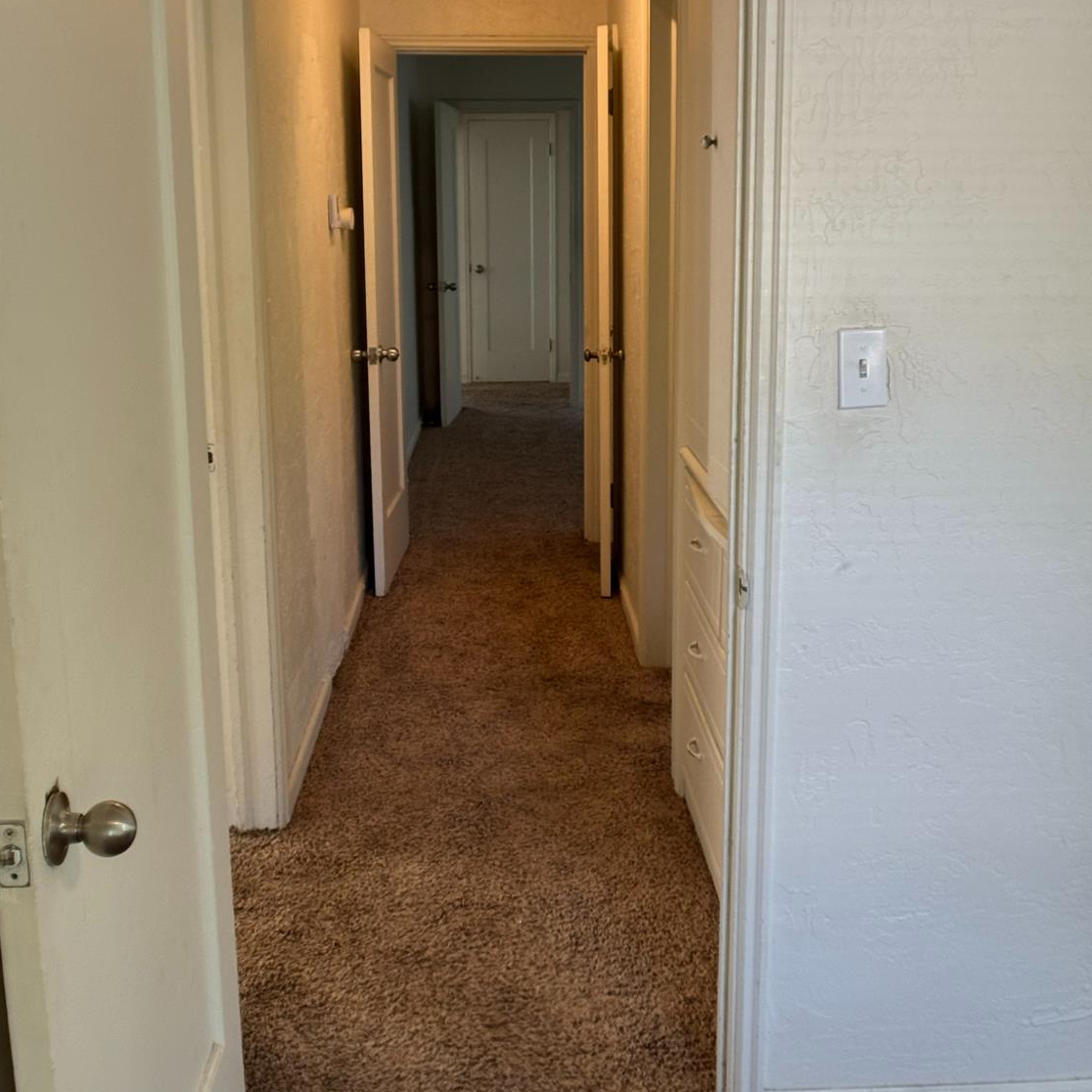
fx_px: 2034
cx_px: 546
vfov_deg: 30.0
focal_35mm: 57
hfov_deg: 30.0
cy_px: 489
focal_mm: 6.76
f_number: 1.78
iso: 160
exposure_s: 1/60
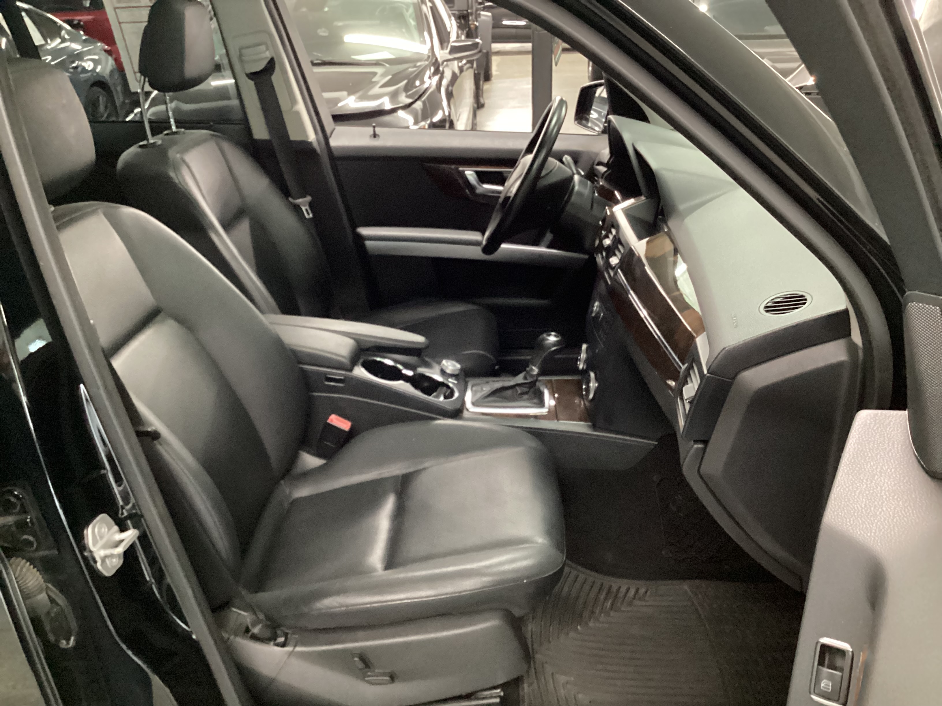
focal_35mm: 31
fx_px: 844
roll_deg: +1.9
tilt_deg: -24.3
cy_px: 353
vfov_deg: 45.4
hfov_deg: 58.4
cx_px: 471
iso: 800
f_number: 2.4
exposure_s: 1/25
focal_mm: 3.3
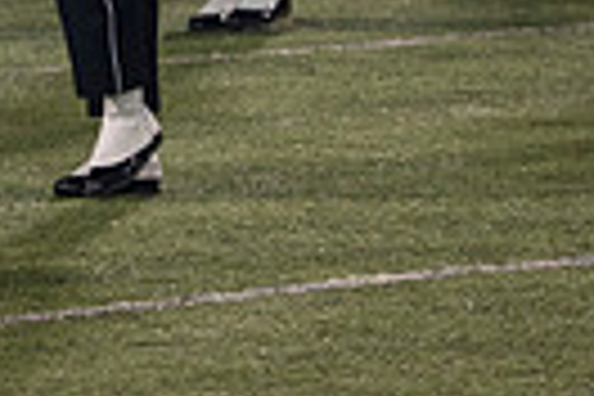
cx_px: -513
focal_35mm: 509
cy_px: -328
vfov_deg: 2.7
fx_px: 8398
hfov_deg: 4.0
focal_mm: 116
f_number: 2.8
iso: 1000
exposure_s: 1/500
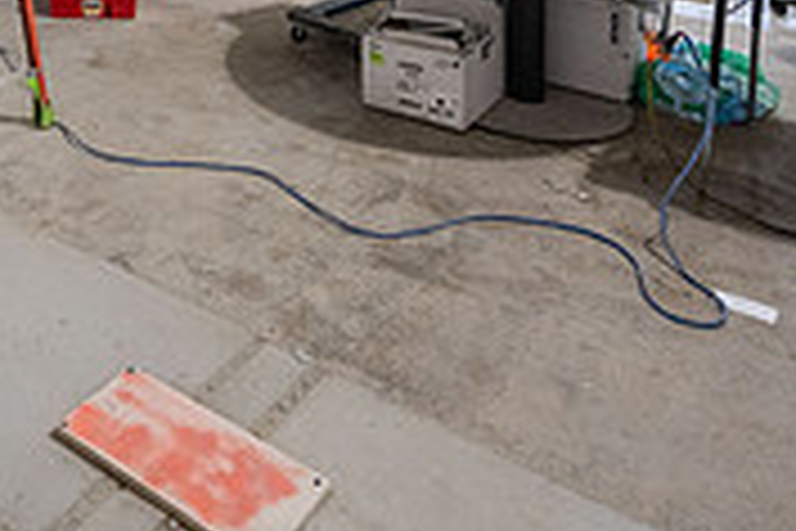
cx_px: 108
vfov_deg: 23.1
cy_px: -286
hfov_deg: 40.1
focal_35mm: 46
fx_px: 1017
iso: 4000
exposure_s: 1/100
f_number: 4
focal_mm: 14
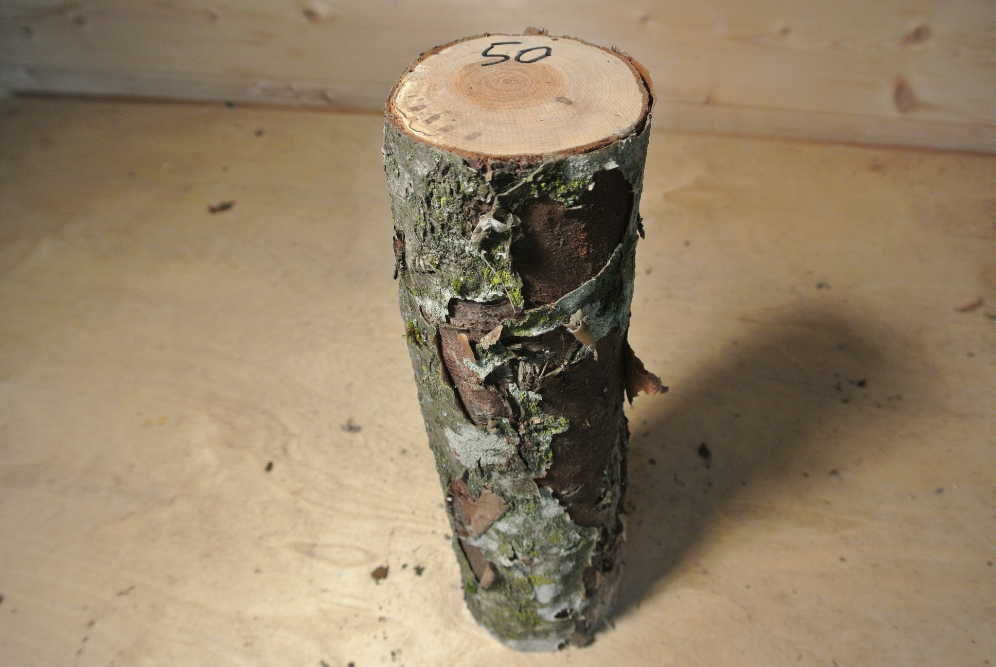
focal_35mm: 30
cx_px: 498
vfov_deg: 43.7
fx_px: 831
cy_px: 334
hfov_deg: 61.9
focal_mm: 11.4
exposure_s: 1/60
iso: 450
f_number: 3.5
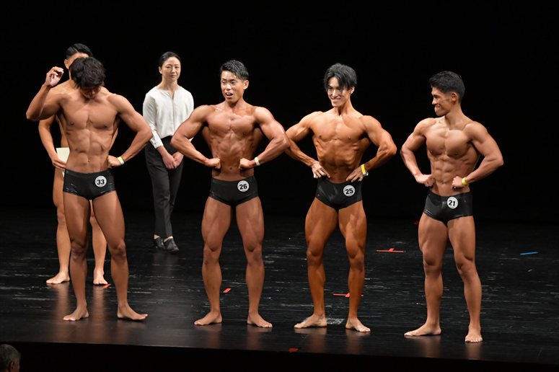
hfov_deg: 10.2
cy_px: 186
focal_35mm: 202
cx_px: 280
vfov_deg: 6.8
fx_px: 3135
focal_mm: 135
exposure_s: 1/400
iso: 3200
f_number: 5.6
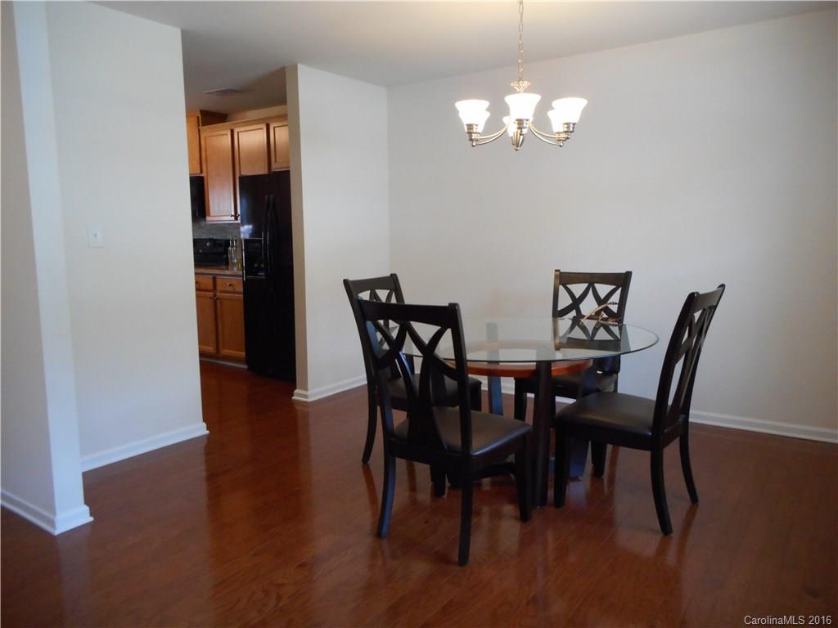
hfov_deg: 69.4
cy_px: 314
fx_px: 605
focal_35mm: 25
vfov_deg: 54.9
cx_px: 419
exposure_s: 1/30
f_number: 3.7
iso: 360
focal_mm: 4.5
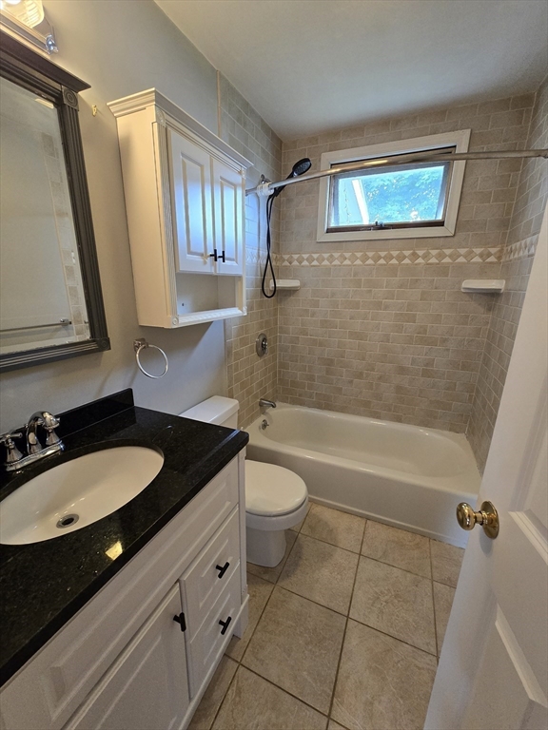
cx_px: 274
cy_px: 365
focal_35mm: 13
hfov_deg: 89.9
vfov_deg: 106.2
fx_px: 274
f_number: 2.2
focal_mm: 2.2
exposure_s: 1/60
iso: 320
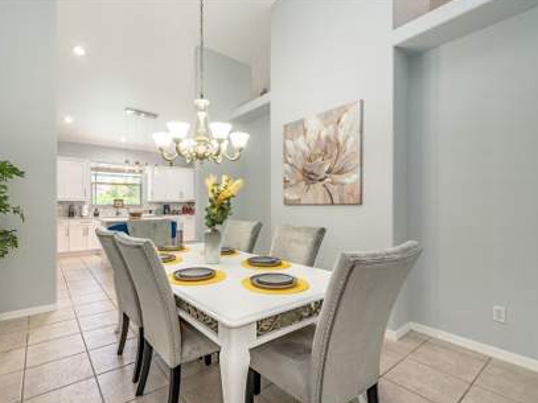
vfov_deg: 74.7
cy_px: 205
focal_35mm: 17
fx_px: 264
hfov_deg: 90.7
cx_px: 239
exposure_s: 1
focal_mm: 15
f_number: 9
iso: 100
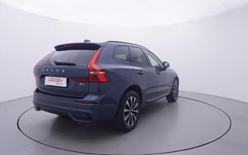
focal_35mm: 26
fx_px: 173
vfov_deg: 48.3
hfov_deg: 71.3
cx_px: 126
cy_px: 74
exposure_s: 1/80
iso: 200
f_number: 5
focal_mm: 15
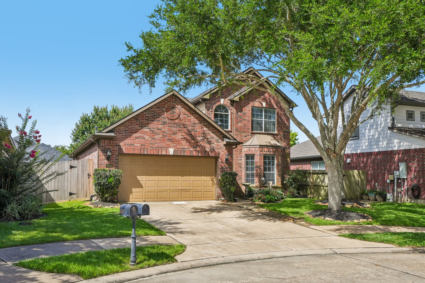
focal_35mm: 32
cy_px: 142
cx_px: 212
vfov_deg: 41.1
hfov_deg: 58.7
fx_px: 378
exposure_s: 1/1000
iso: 400
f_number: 8
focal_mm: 32
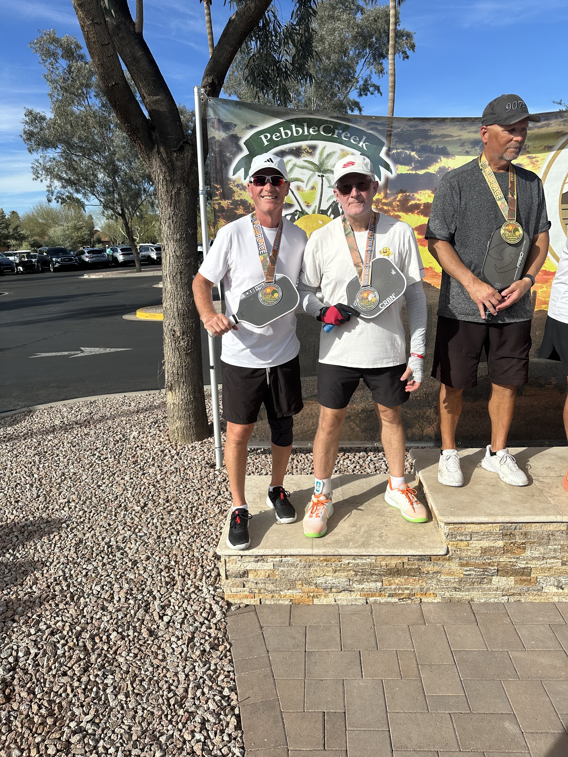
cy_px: 378
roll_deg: +1.0
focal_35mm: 24
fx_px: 525
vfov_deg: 71.6
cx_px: 284
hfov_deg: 56.8
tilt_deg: -13.3
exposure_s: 1/5525
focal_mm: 6.86
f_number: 1.78
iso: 80
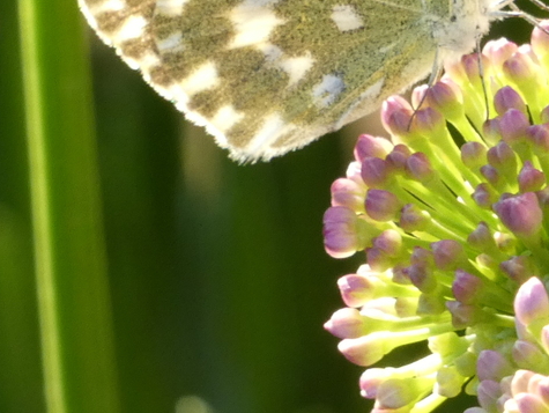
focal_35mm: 718
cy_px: 53
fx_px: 11396
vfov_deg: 2.1
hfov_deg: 2.8
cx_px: 448
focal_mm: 71.7
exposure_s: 1/80
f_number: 5.6
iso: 250
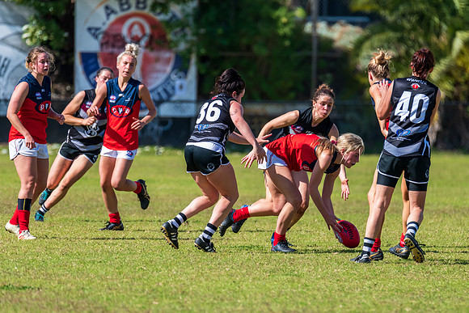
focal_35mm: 542
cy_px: 184
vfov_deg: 2.5
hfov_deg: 3.8
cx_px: 276
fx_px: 7068
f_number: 7.1
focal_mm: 460
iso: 800
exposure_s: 1/2000
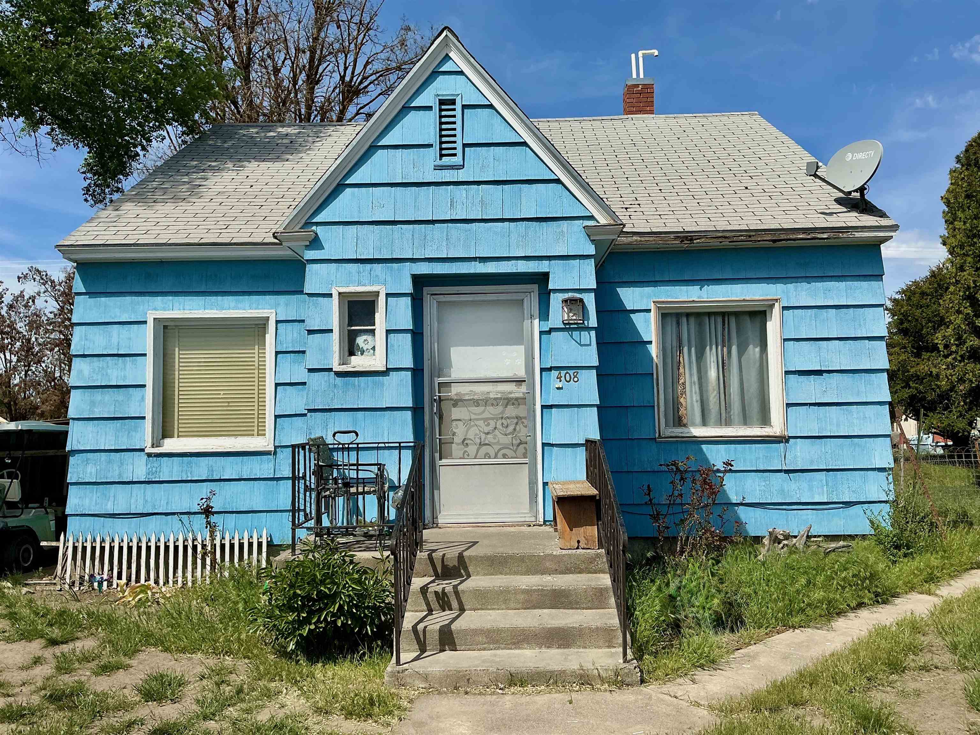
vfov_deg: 48.2
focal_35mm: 29
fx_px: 821
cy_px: 368
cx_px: 490
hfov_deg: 61.7
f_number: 1.8
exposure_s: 1/2667
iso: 25
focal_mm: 3
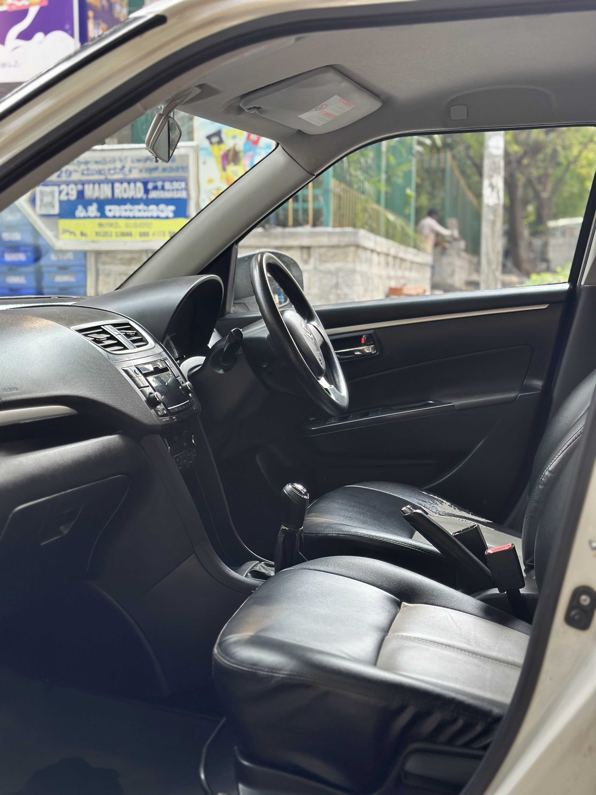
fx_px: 1102
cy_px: 398
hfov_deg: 30.3
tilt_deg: -4.8
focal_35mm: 48
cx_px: 298
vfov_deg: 39.7
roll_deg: -0.8
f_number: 1.78
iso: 80
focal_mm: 6.86
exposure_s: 1/236
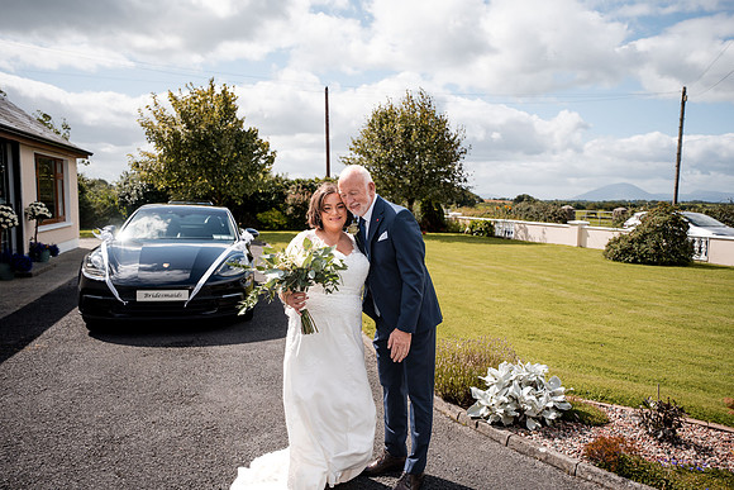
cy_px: 245
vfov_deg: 46.4
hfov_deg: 65.5
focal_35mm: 28
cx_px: 367
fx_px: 571
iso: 100
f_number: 2.8
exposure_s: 1/2000
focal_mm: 28
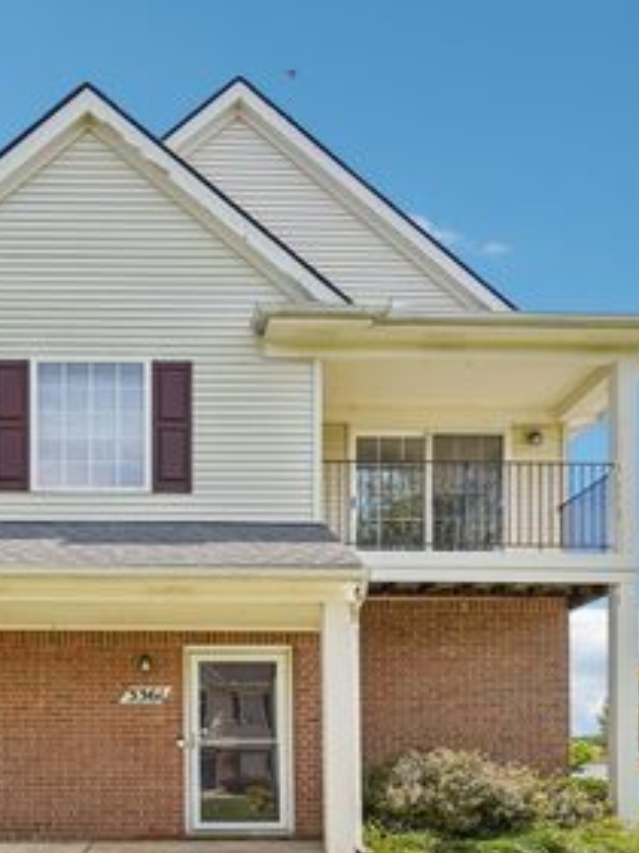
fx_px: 886
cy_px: 480
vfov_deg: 51.2
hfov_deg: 38.9
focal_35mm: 36
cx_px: 180
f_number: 8
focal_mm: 21
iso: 250
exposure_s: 1/500
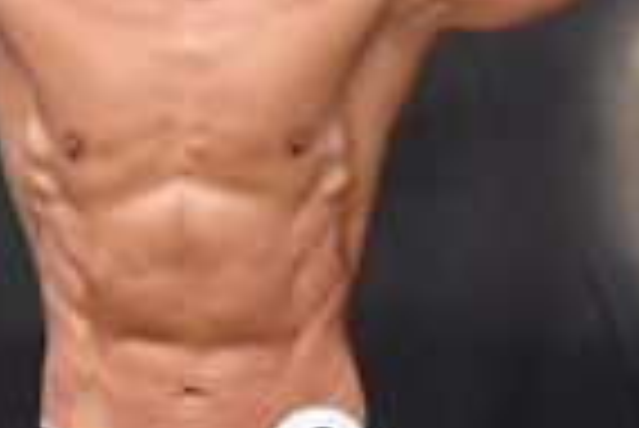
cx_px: -520
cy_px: 473
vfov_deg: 1.2
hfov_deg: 1.7
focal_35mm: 1184
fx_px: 21037
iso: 5000
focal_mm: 145
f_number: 5.6
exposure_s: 1/400
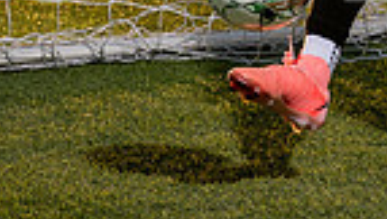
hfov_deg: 9.8
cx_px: 280
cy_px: -270
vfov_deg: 5.4
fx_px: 2251
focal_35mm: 219
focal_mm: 44
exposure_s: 1/1250
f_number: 5
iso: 200
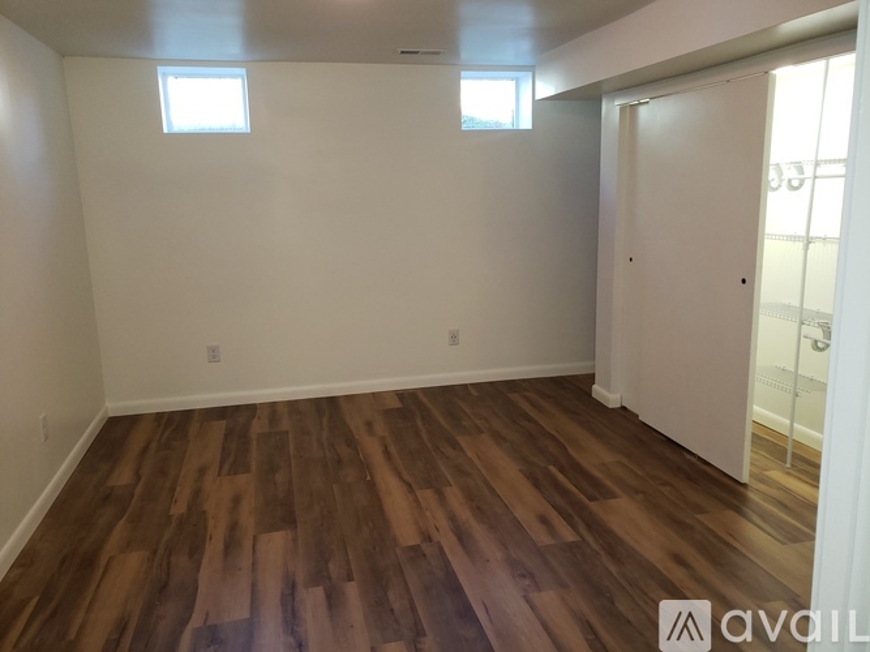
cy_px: 326
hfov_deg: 67.3
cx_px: 435
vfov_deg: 53.0
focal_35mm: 26
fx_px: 653
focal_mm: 4.3
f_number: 2.4
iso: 125
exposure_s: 1/24
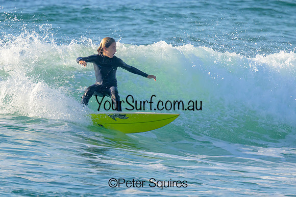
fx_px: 8491
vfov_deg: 1.3
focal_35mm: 1033
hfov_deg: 2.0
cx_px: 135
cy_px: 82
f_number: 11
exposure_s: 1/2000
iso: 1400
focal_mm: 800
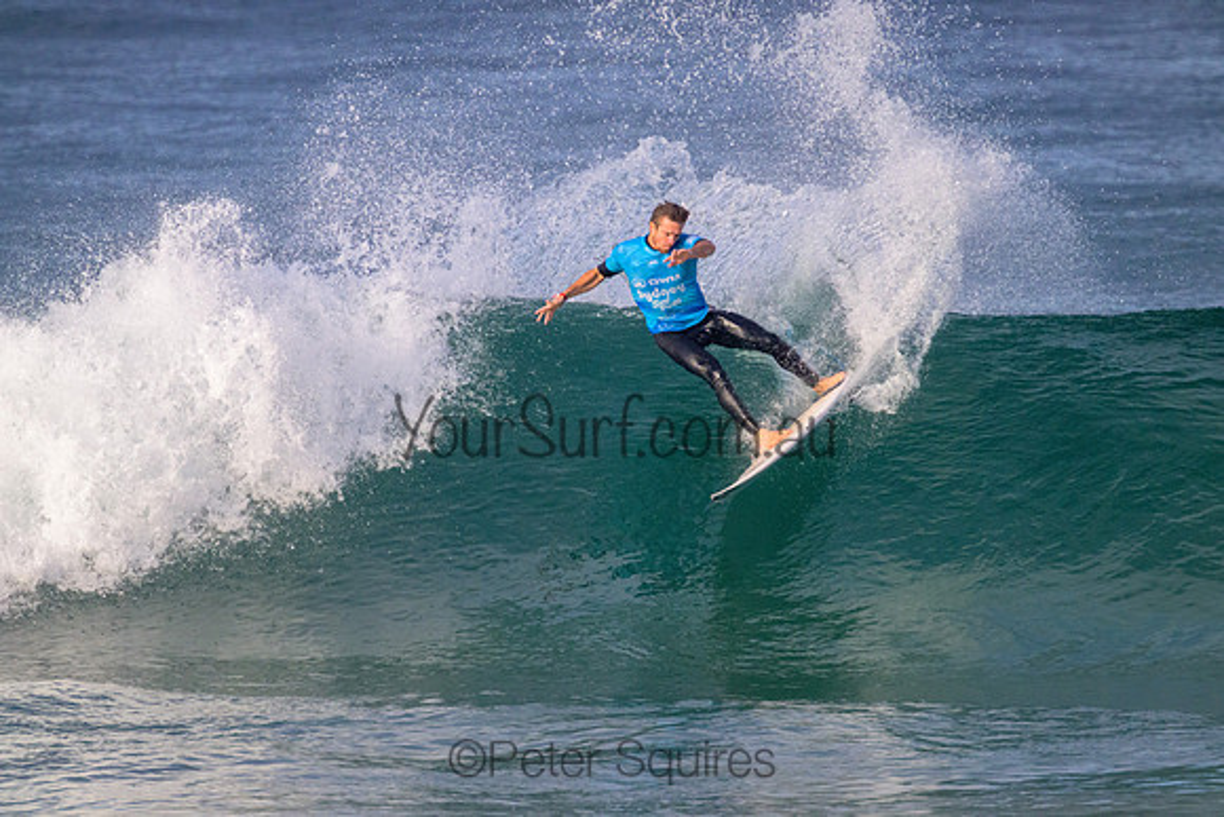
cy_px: 408
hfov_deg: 2.6
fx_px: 27205
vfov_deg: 1.7
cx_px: 612
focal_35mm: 800
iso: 2500
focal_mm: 800
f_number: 11
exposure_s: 1/2000
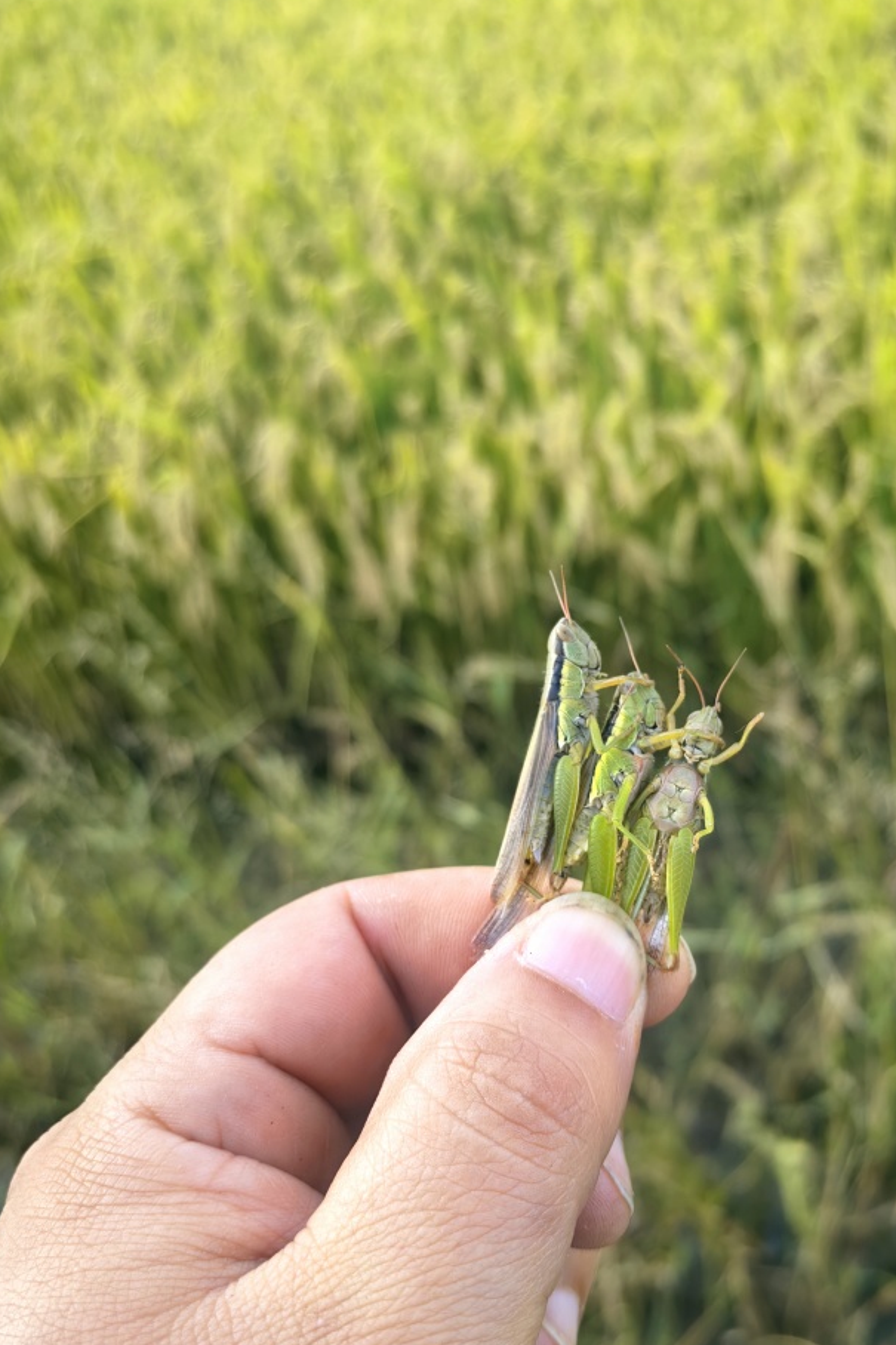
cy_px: 721
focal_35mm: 33
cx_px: 578
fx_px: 1232
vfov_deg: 57.2
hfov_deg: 39.6
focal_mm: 5.75
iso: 100
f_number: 2
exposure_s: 1/822
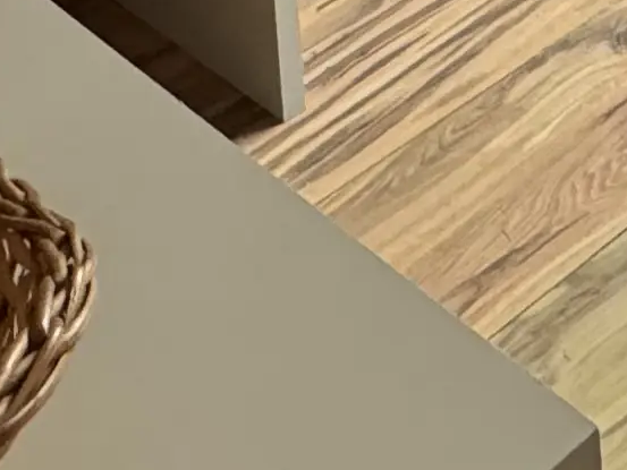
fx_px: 1848
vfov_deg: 11.3
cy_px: -760
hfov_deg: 18.1
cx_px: 789
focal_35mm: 102
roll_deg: +1.6
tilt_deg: -11.9
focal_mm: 2.22
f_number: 2.2
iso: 320
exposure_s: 1/69
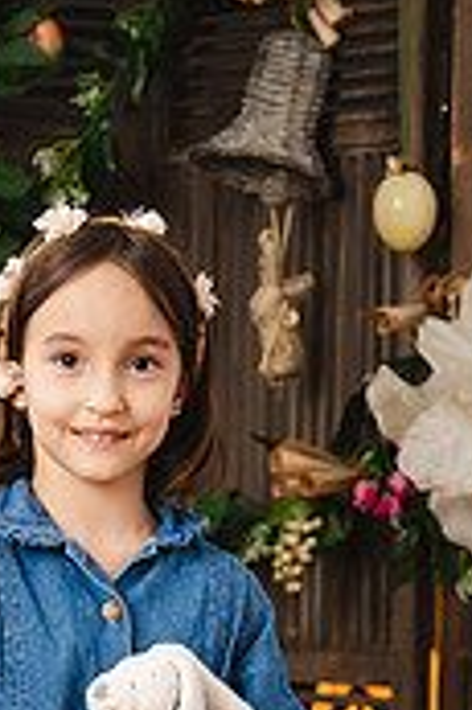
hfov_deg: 8.3
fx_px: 3232
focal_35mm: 164
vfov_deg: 12.4
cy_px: 755
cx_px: 96
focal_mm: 63
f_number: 2.8
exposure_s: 1/200
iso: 200
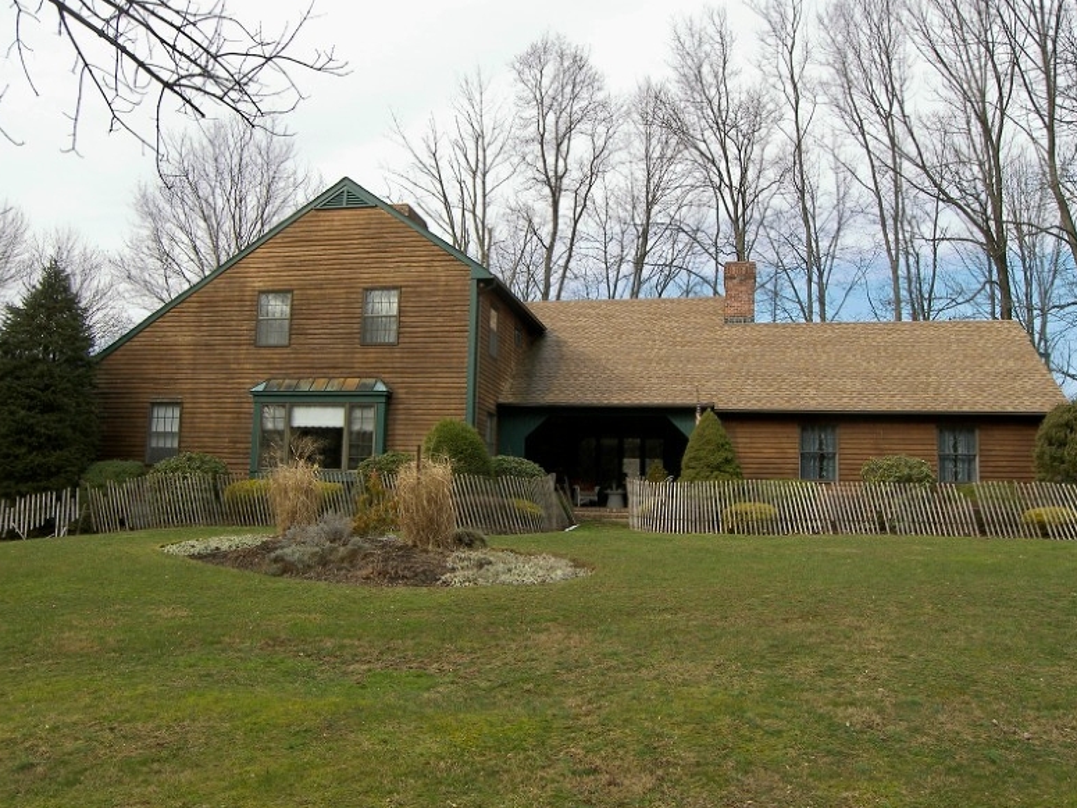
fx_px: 995
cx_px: 524
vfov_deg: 44.1
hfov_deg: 56.8
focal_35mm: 32
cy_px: 394
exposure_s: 1/400
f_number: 3.2
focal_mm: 6.6
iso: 50
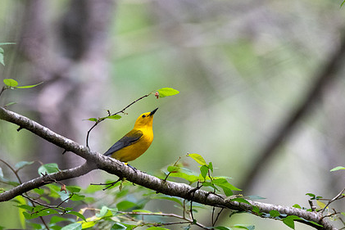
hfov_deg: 1.4
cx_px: 151
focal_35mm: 1424
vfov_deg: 1.0
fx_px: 13651
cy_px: 142
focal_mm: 600
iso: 1250
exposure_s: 1/1250
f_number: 6.3
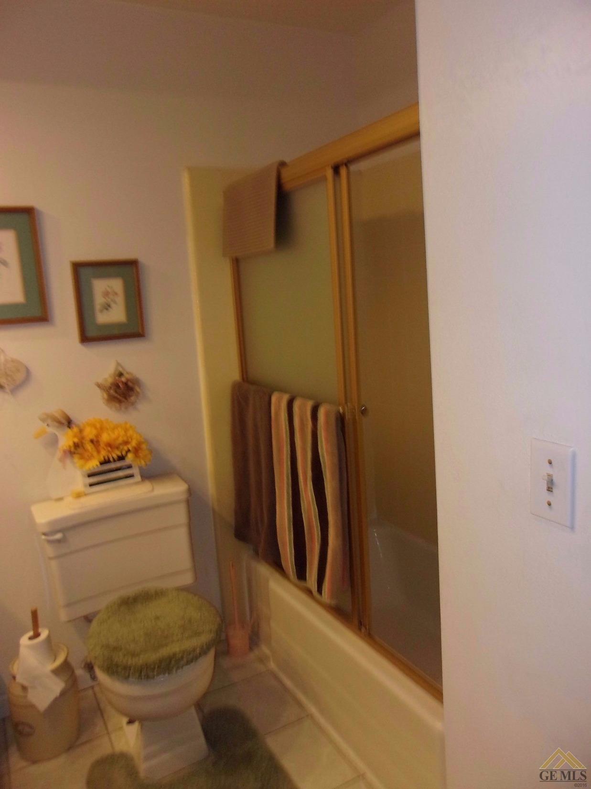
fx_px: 615
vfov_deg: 65.3
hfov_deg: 51.3
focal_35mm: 27
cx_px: 296
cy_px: 394
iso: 200
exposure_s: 1/34
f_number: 3
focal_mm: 4.9
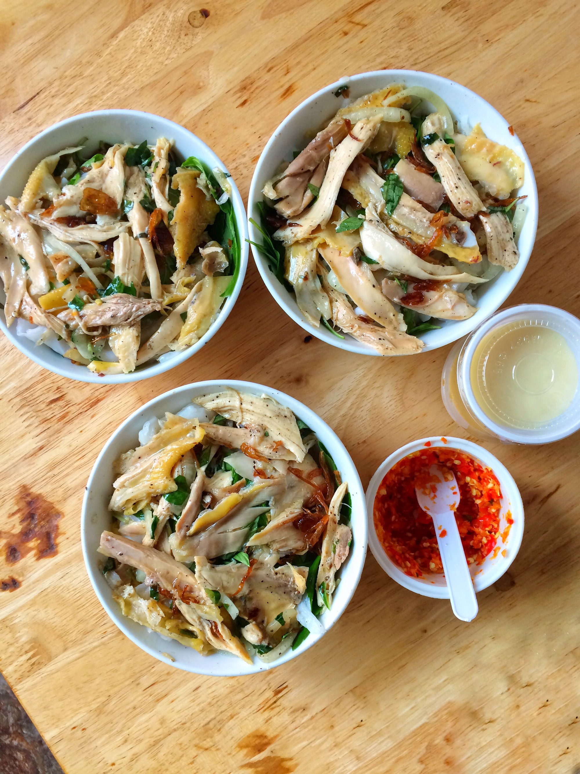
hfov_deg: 48.2
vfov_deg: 61.7
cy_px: 387
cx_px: 290
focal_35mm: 29
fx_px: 648
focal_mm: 4.15
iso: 40
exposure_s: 1/33
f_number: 2.2
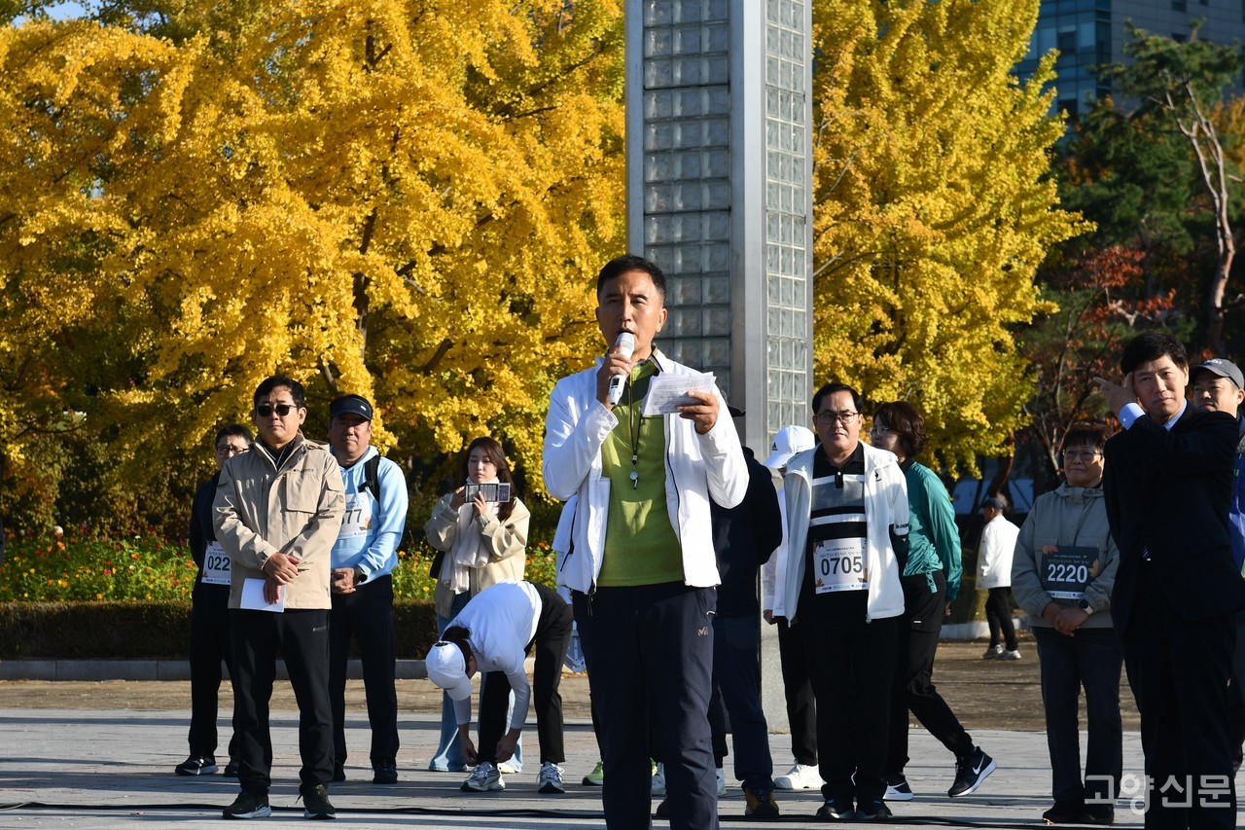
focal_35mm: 105
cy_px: 415
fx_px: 3631
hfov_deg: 19.5
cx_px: 622
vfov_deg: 13.0
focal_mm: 70
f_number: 6.3
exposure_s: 1/500
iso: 200
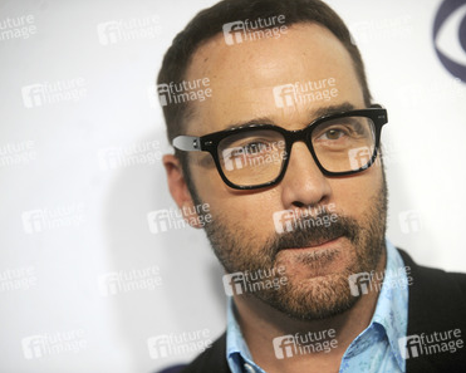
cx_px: 271
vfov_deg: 10.4
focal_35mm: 148
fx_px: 2042
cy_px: 187
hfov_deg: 13.0
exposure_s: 1/400
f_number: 4
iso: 800
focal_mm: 130
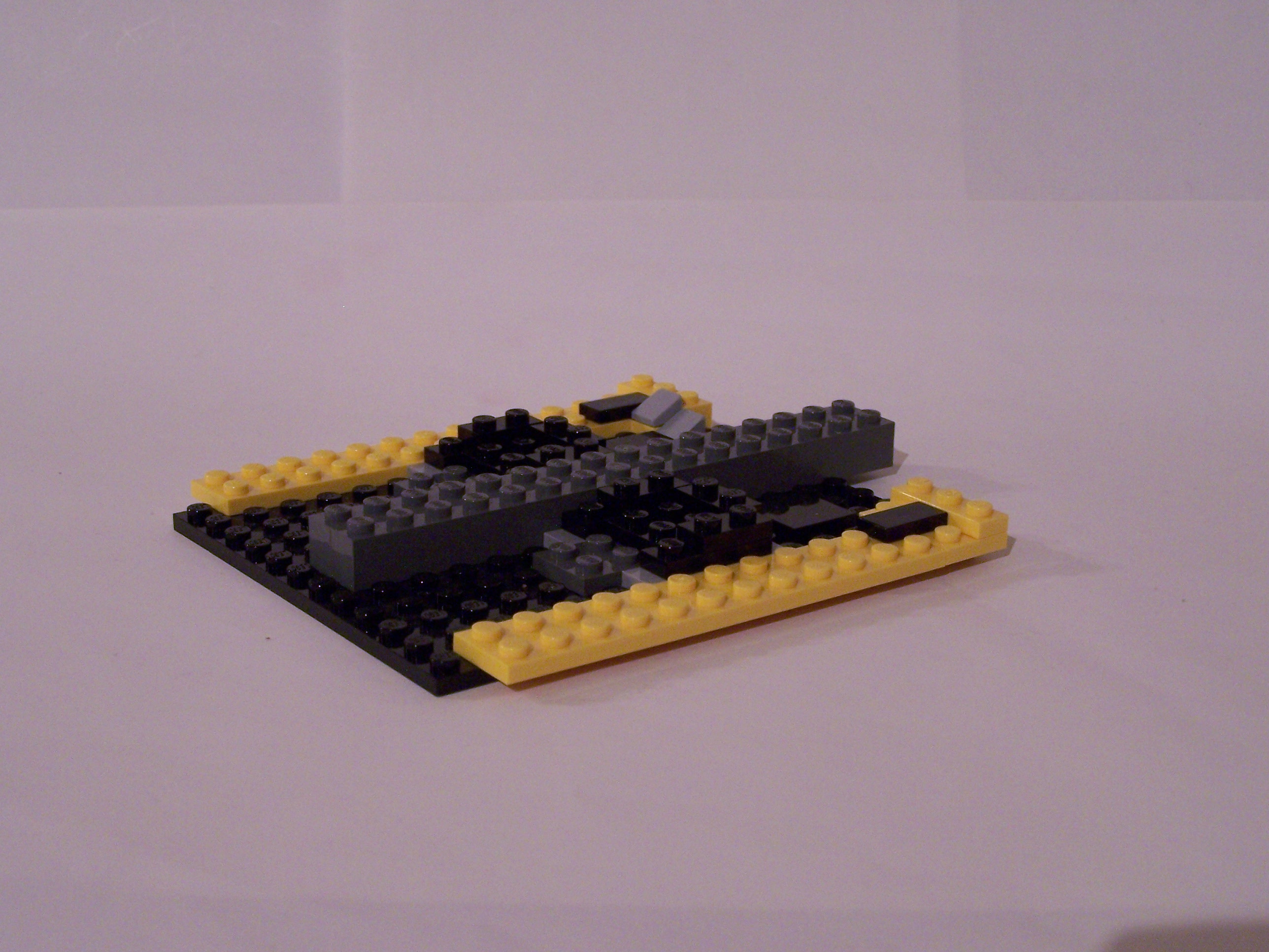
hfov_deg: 30.3
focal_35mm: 64
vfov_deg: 22.9
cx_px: 634
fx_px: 2346
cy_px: 476
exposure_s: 1/8
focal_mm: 10.7
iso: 200
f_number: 3.2
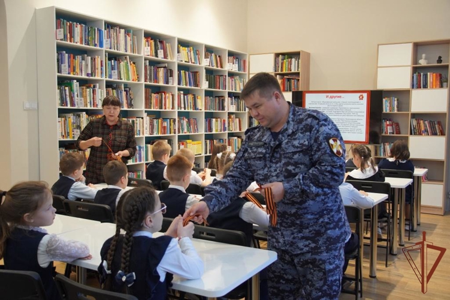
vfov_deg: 36.8
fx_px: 450
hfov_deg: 53.2
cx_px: 225
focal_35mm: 36
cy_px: 150
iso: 800
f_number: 4
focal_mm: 24
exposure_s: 1/160
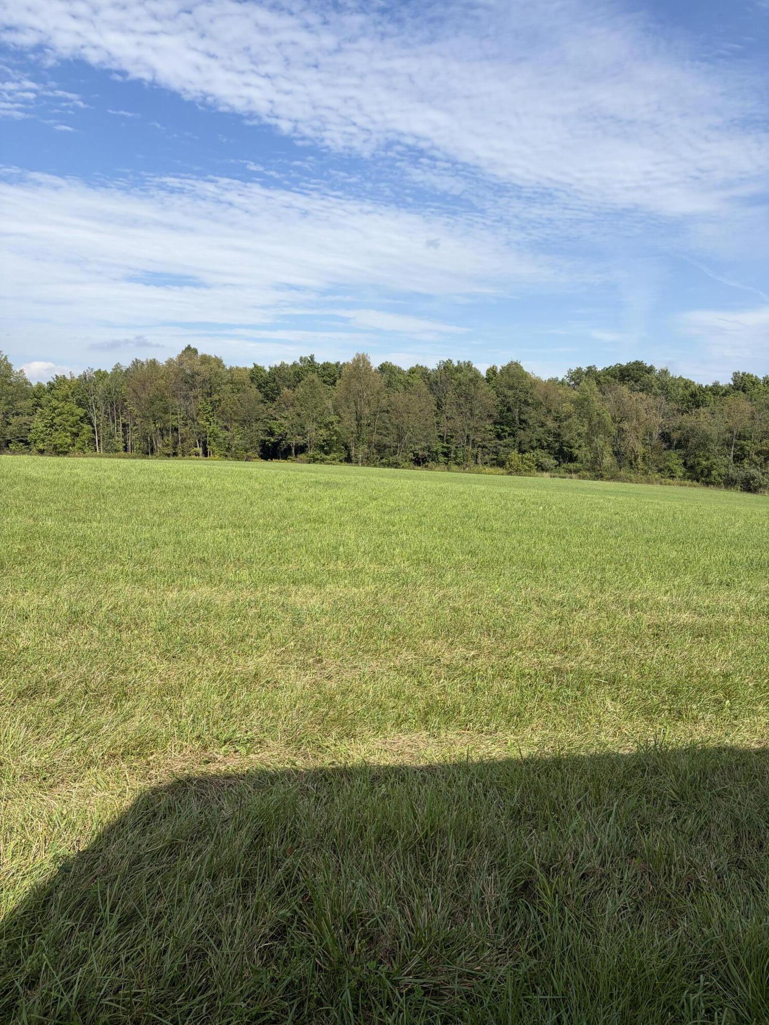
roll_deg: -1.1
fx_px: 770
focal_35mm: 26
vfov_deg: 67.3
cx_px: 384
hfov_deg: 53.1
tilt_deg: -5.5
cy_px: 512
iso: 50
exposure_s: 1/4950
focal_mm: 5.96
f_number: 1.6
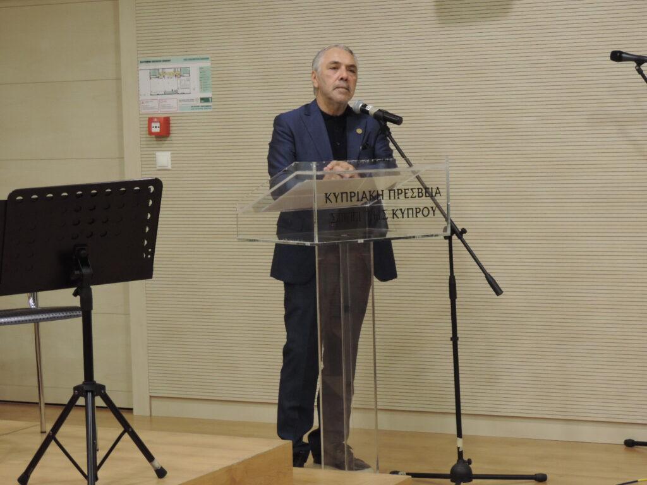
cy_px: 242
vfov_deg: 16.4
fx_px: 1682
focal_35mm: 90
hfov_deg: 21.8
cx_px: 324
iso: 400
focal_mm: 16
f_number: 4.1
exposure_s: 1/25
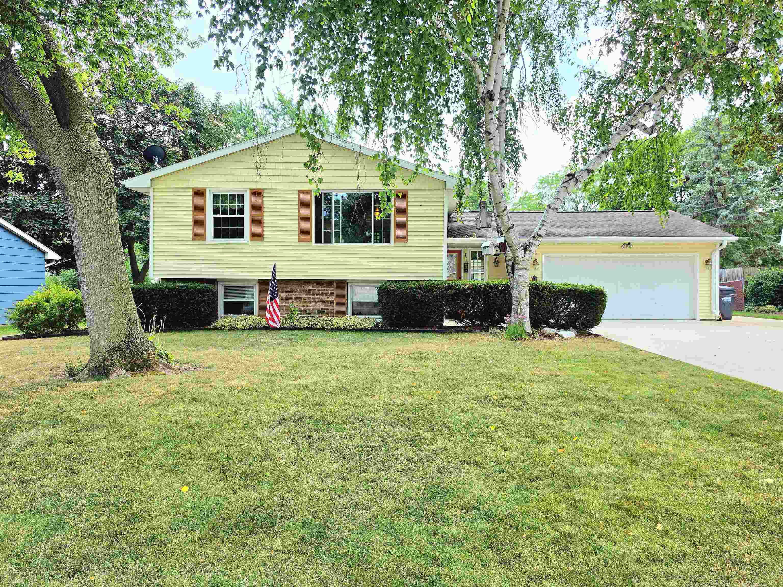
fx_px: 520
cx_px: 392
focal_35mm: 23
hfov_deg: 73.9
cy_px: 294
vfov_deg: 58.9
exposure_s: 1/5000
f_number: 1.4
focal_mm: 6.5
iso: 64
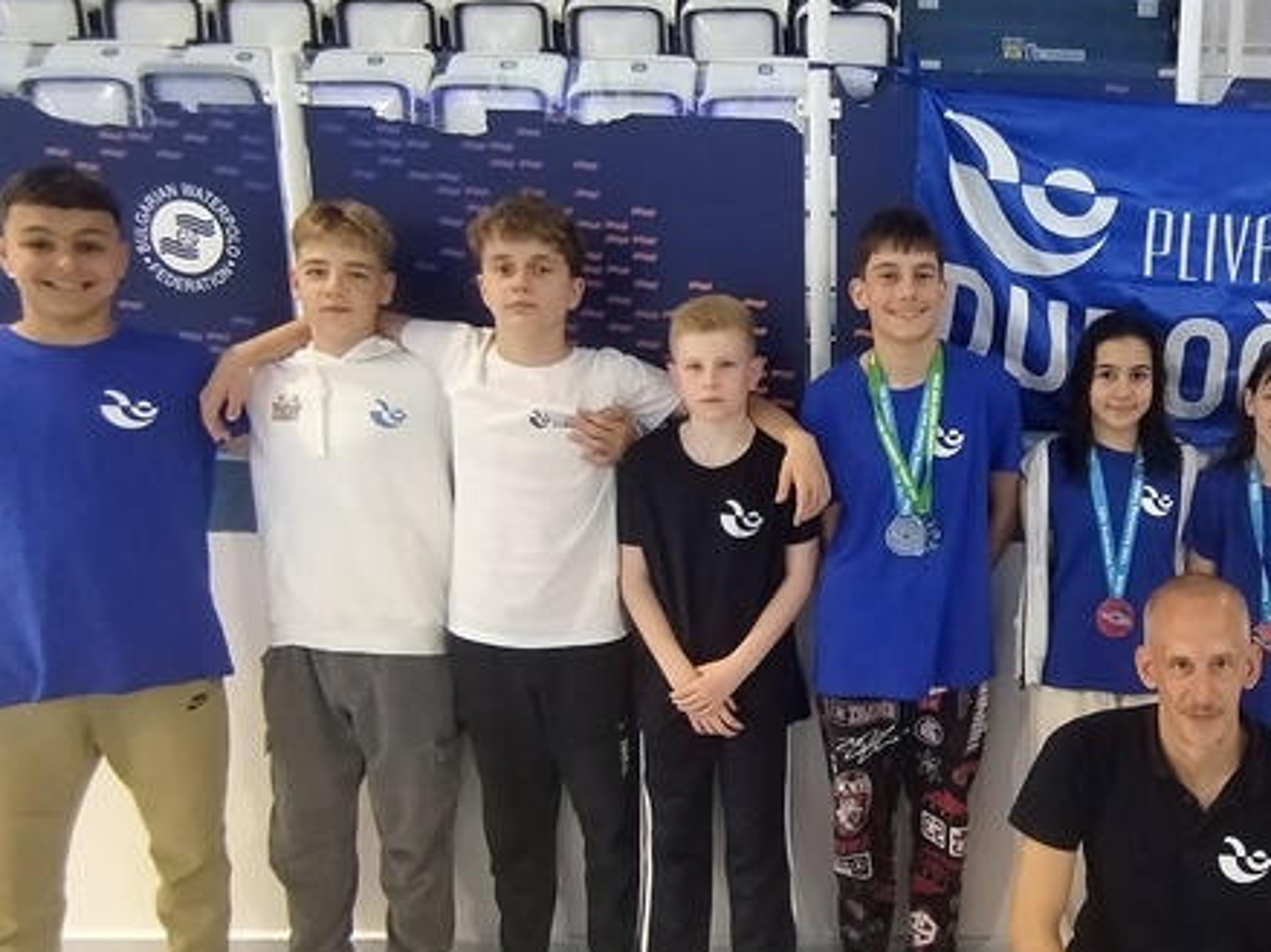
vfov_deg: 45.4
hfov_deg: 55.3
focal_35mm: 31
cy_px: 518
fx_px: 1138
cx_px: 967
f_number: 2.2
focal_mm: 1.42
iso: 287
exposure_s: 1/33.3
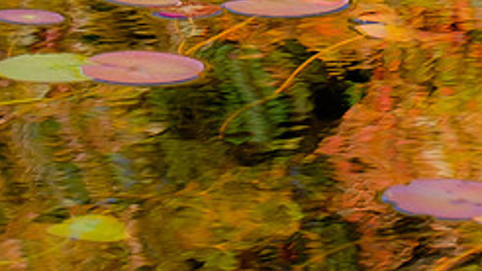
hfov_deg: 3.0
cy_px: 11
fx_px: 9094
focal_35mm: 712
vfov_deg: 1.7
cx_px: 374
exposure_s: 1/250
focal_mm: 135
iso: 400
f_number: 6.4
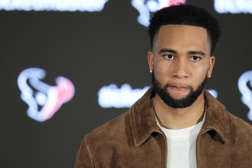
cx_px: 126
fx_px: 4198
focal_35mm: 600
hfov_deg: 3.4
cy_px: 84
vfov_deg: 2.3
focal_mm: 400
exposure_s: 1/250
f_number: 2.8
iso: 4000
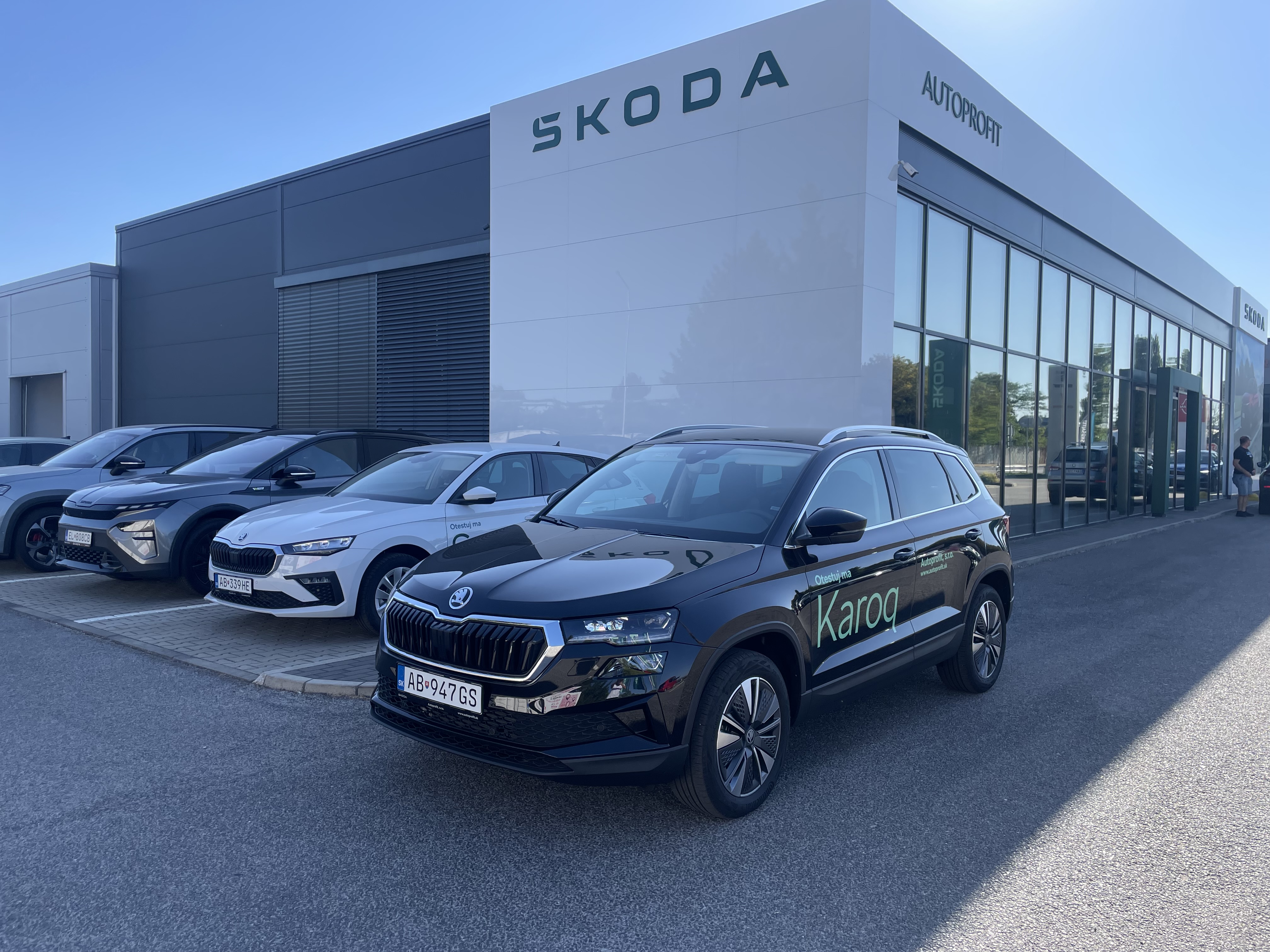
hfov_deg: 67.3
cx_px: 635
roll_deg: -0.5
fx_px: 954
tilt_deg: -2.2
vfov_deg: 53.1
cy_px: 476
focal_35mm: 26
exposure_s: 1/1575
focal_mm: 4.2
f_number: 1.6
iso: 32
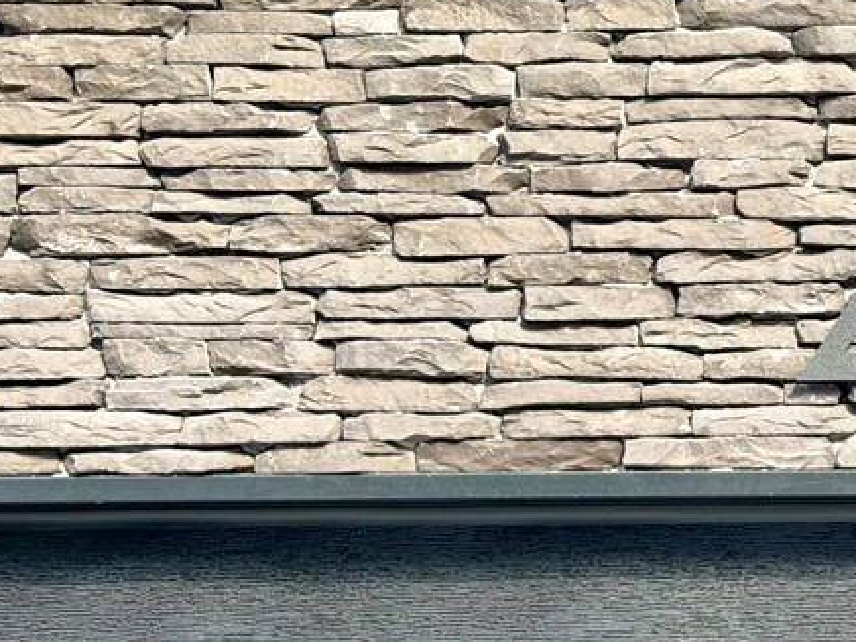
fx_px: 2794
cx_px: 948
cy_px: 319
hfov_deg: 16.9
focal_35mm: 113
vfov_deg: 13.1
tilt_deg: +4.3
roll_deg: -0.3
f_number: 1.78
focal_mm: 6.76
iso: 80
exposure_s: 1/429
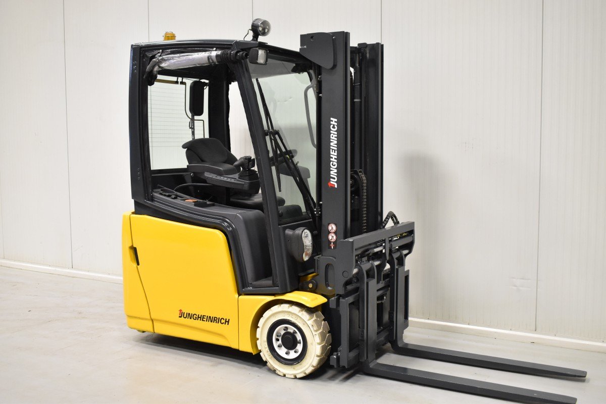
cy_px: 202
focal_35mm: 38
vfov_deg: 35.5
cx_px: 303
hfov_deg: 51.3
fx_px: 631
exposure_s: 1/40
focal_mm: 25
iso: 1600
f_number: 5
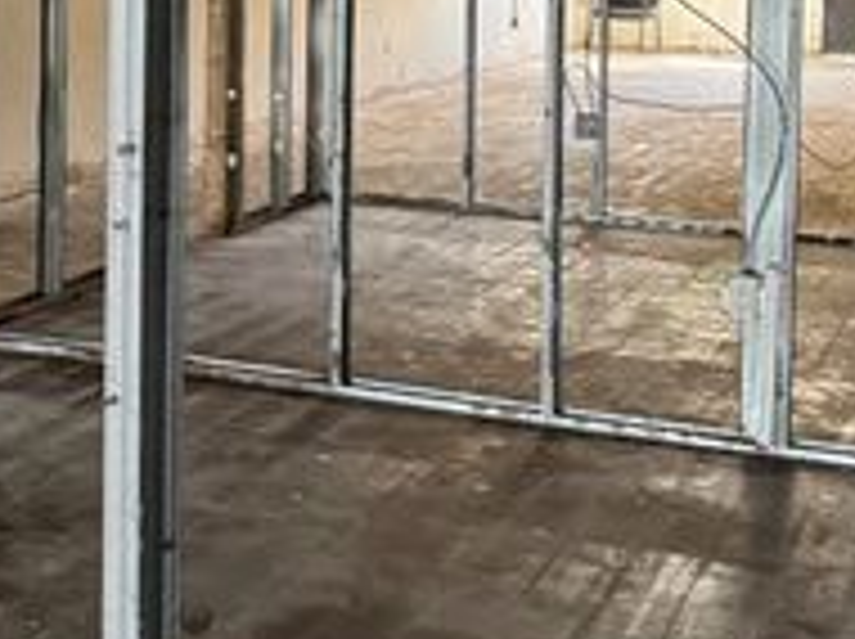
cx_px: 14
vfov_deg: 17.7
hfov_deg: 23.2
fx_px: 1998
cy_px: -18
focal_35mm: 81
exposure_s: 1/60
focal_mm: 6.76
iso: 320
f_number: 1.78
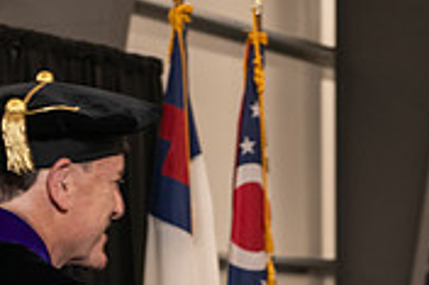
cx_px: 390
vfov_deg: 5.9
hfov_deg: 8.9
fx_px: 2750
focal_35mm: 231
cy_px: 354
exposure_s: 1/125
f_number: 5
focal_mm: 70
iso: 2000
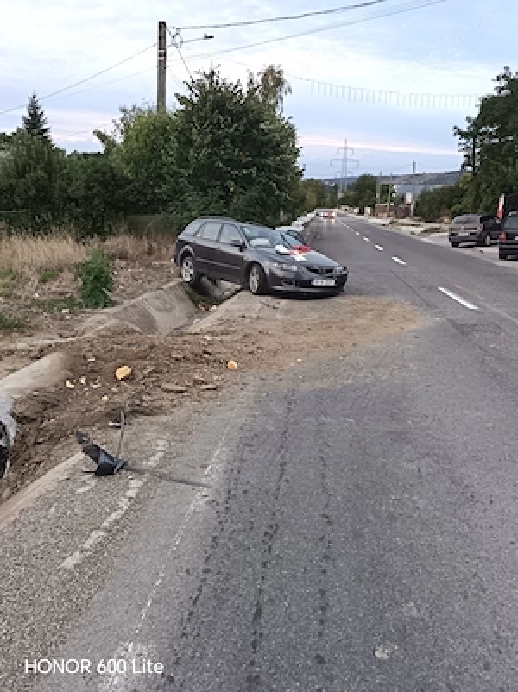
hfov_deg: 41.7
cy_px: 346
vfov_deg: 54.0
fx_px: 679
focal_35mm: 34
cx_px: 259
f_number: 1.75
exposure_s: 1/100
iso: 770
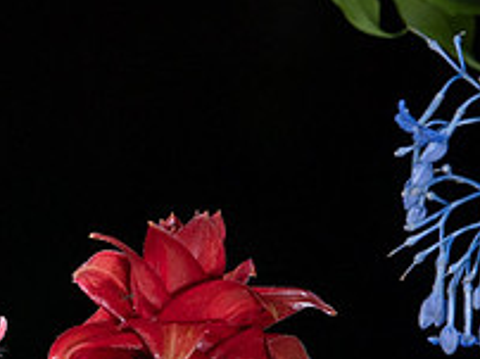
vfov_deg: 2.3
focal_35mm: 644
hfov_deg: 3.1
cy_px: 221
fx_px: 8919
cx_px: -75
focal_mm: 155
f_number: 8
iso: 800
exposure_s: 1/200
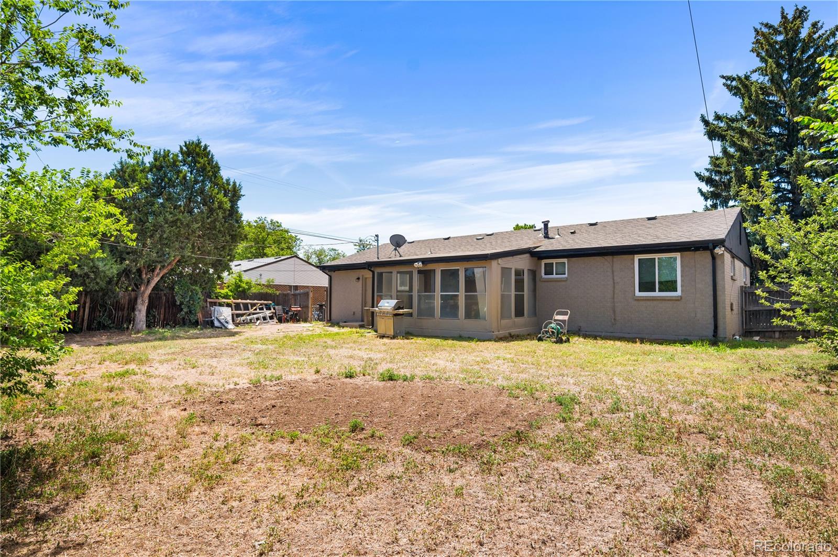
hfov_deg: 85.5
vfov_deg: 63.1
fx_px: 453
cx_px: 419
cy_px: 278
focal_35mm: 20
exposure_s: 1/640
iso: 250
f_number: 8
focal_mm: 19.5
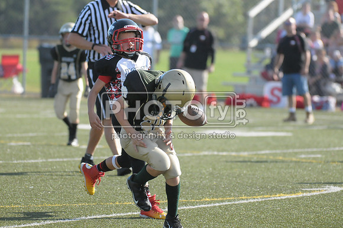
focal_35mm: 330
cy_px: 114
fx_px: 3140
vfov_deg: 4.2
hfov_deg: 6.3
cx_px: 172
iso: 1600
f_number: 4
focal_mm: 220
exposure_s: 1/5000
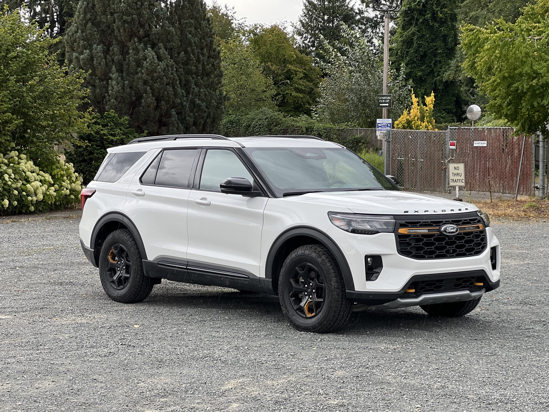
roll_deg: +0.2
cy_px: 213
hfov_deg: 24.4
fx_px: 1269
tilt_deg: -2.5
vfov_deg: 18.4
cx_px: 268
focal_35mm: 80
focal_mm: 9
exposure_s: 1/135
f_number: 2.8
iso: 20
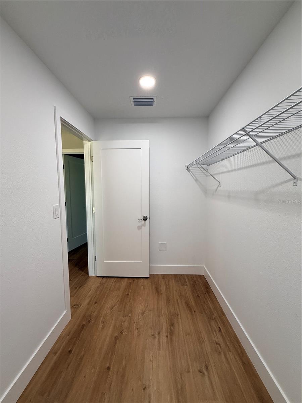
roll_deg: -0.5
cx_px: 151
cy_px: 202
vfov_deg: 102.1
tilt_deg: -5.1
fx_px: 163
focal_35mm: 14
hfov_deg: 85.7
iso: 200
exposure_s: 1/120
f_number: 2.2
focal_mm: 2.22
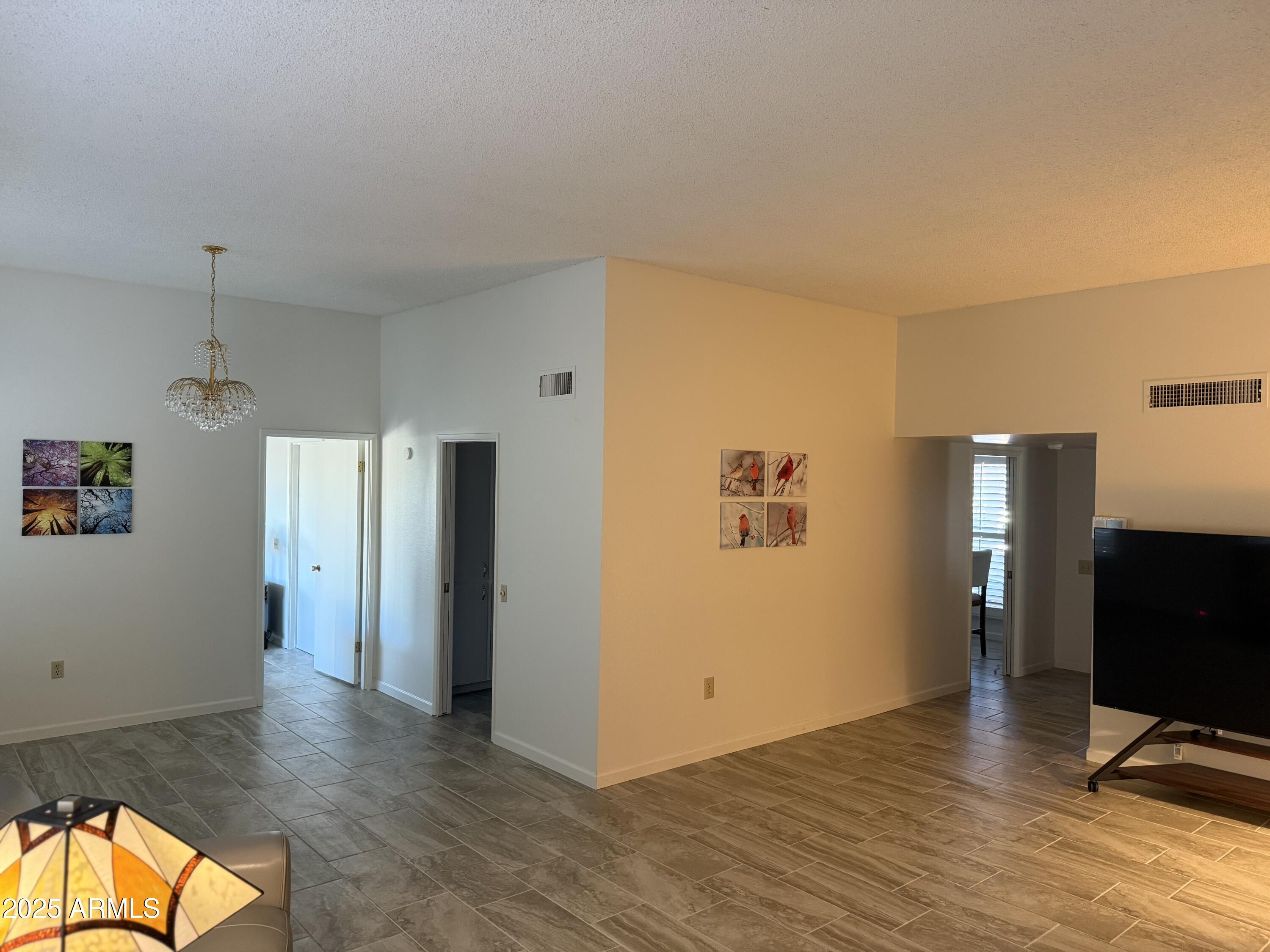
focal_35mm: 24
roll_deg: -1.4
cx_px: 635
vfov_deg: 56.8
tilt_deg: +0.4
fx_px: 881
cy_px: 476
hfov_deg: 71.6
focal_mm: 6.76
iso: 320
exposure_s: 1/60
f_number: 1.78
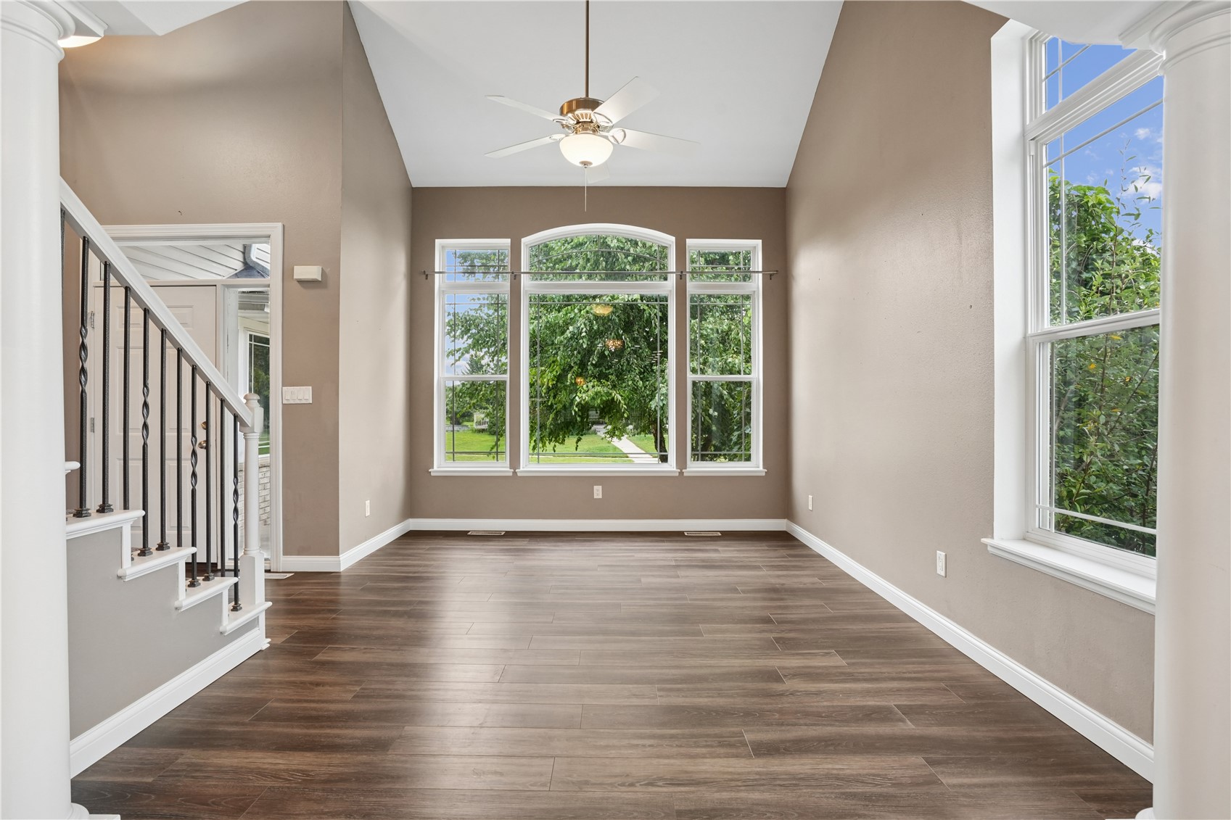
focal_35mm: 16
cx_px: 616
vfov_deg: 73.7
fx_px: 547
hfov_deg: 96.7
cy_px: 410
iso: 800
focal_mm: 16
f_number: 9
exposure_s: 1/25
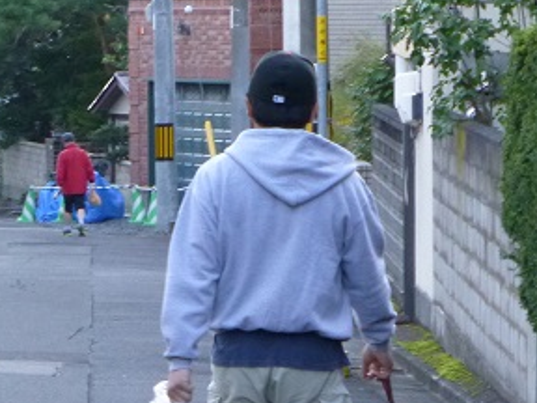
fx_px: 5336
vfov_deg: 4.3
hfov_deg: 5.7
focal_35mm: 344
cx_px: 35
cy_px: 341
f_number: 5.4
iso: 400
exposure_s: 1/60
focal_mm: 23.1
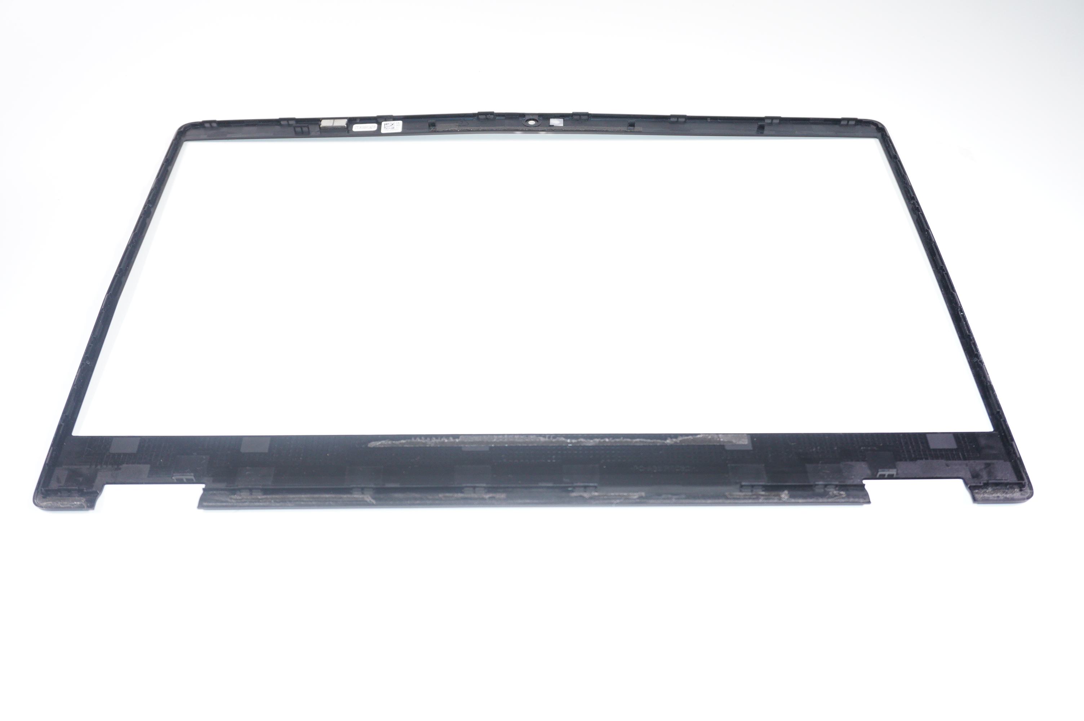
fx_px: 1038
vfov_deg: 38.3
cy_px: 360
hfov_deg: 55.1
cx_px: 542
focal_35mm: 34
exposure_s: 1/160
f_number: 5.6
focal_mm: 23
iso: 640
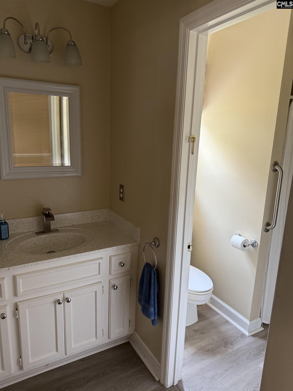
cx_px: 146
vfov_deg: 71.6
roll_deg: -2.5
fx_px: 271
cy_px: 196
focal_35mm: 24
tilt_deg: -11.2
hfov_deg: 56.8
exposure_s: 1/102
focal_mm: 6.76
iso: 200
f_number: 1.78
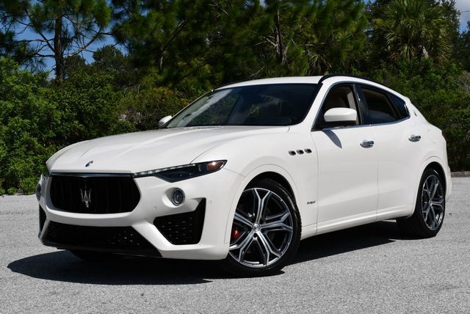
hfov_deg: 33.4
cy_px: 157
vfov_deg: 22.7
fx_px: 784
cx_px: 235
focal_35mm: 60
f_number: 10
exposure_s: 1/400
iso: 100
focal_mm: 30
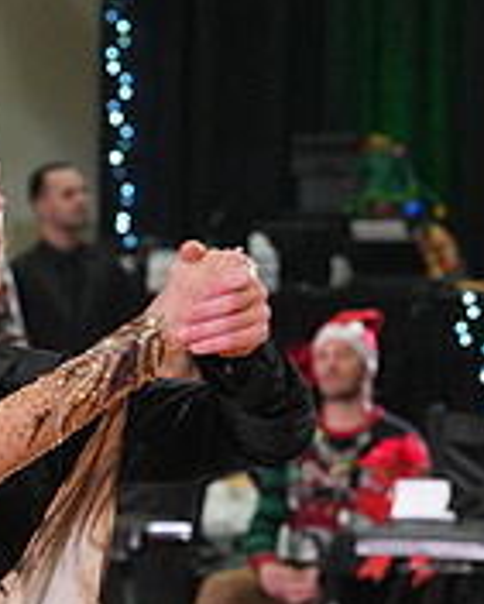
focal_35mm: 353
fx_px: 6315
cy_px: 933
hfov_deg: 4.4
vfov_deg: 5.4
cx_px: -160
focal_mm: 114
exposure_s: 1/200
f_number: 6.3
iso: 4000
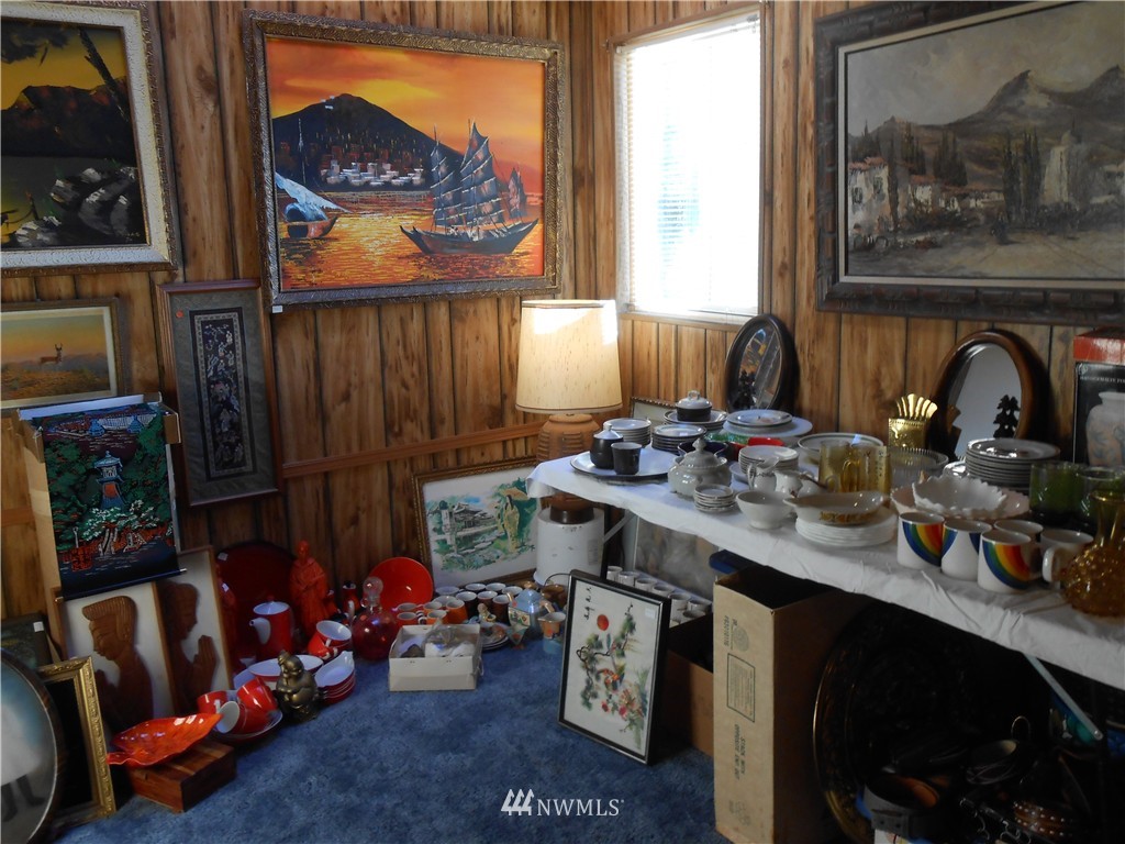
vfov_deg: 46.8
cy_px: 422
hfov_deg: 60.0
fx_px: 975
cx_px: 562
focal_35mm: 30
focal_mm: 5.3
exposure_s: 1/30
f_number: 3.8
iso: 160
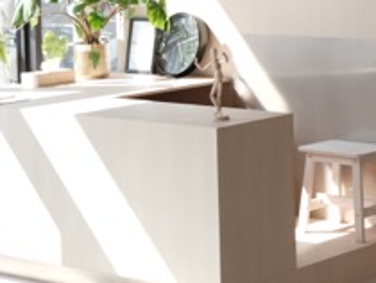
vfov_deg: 11.2
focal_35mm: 130
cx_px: 532
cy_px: -47
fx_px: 1414
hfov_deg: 14.3
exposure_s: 1/200
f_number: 5.6
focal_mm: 48.2
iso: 1600
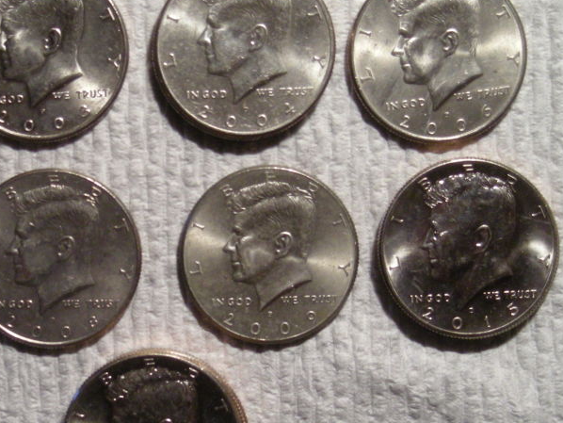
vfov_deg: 11.7
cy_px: 234
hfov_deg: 15.5
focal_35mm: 127
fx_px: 2066
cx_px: 155
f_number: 3.9
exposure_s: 1/58.8
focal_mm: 12.3
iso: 194
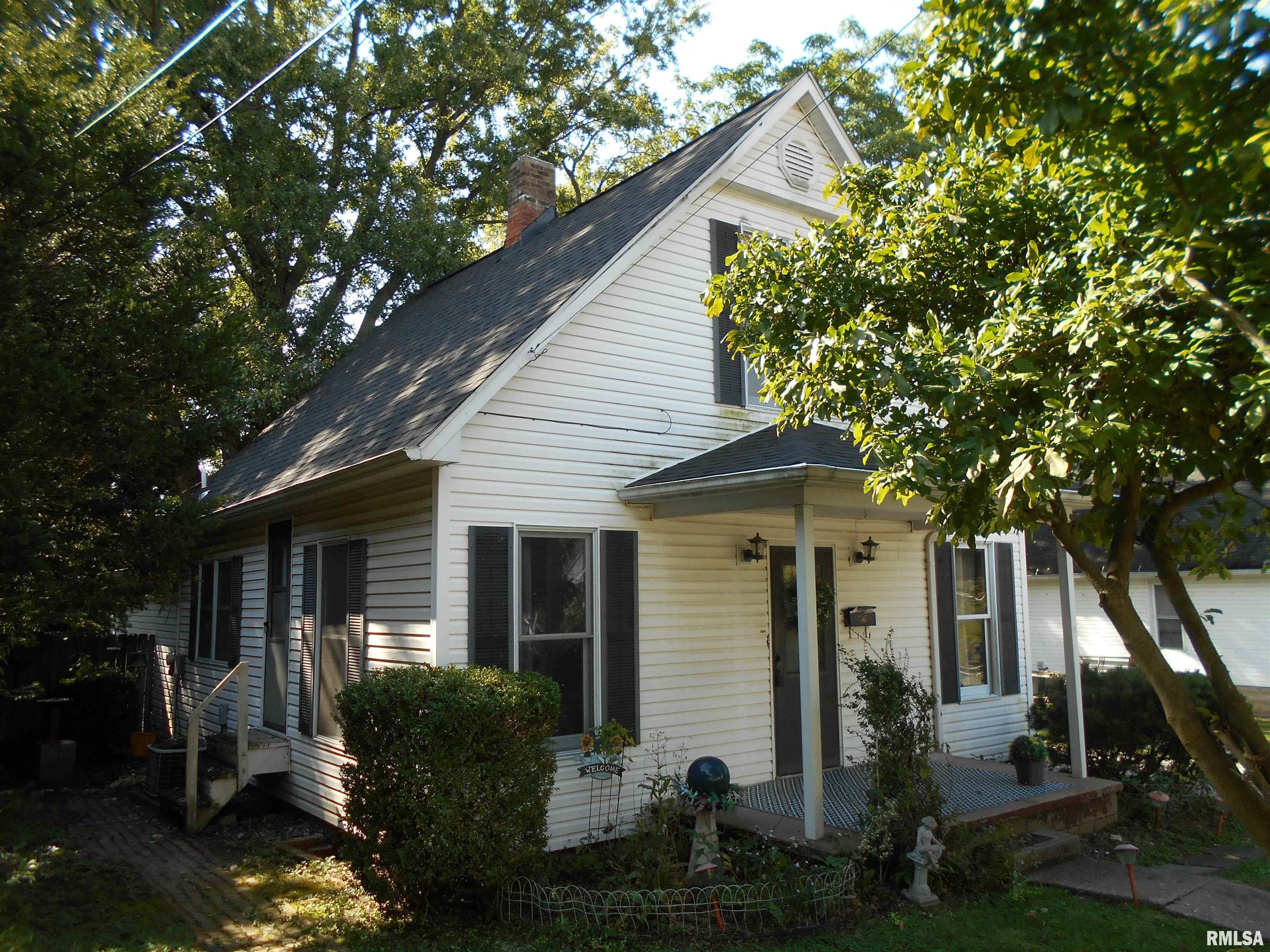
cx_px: 635
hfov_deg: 67.3
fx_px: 954
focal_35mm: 26
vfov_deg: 53.1
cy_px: 476
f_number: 3.2
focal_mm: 4.6
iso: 80
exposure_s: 1/250
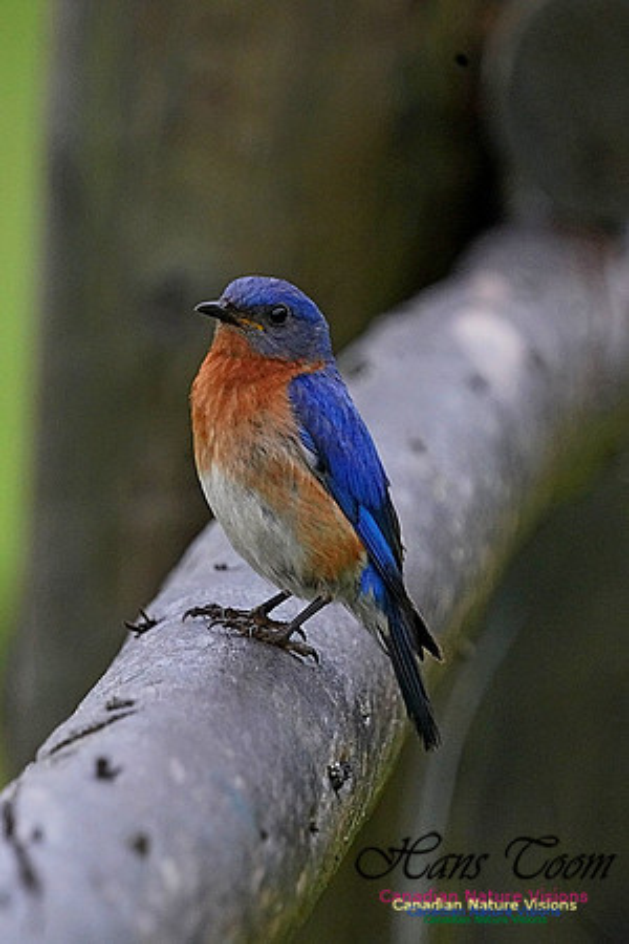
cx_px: 314
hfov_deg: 1.2
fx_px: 30504
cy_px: 472
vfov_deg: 1.8
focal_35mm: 1164
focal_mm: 1164
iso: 6400
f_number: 13
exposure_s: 1/320
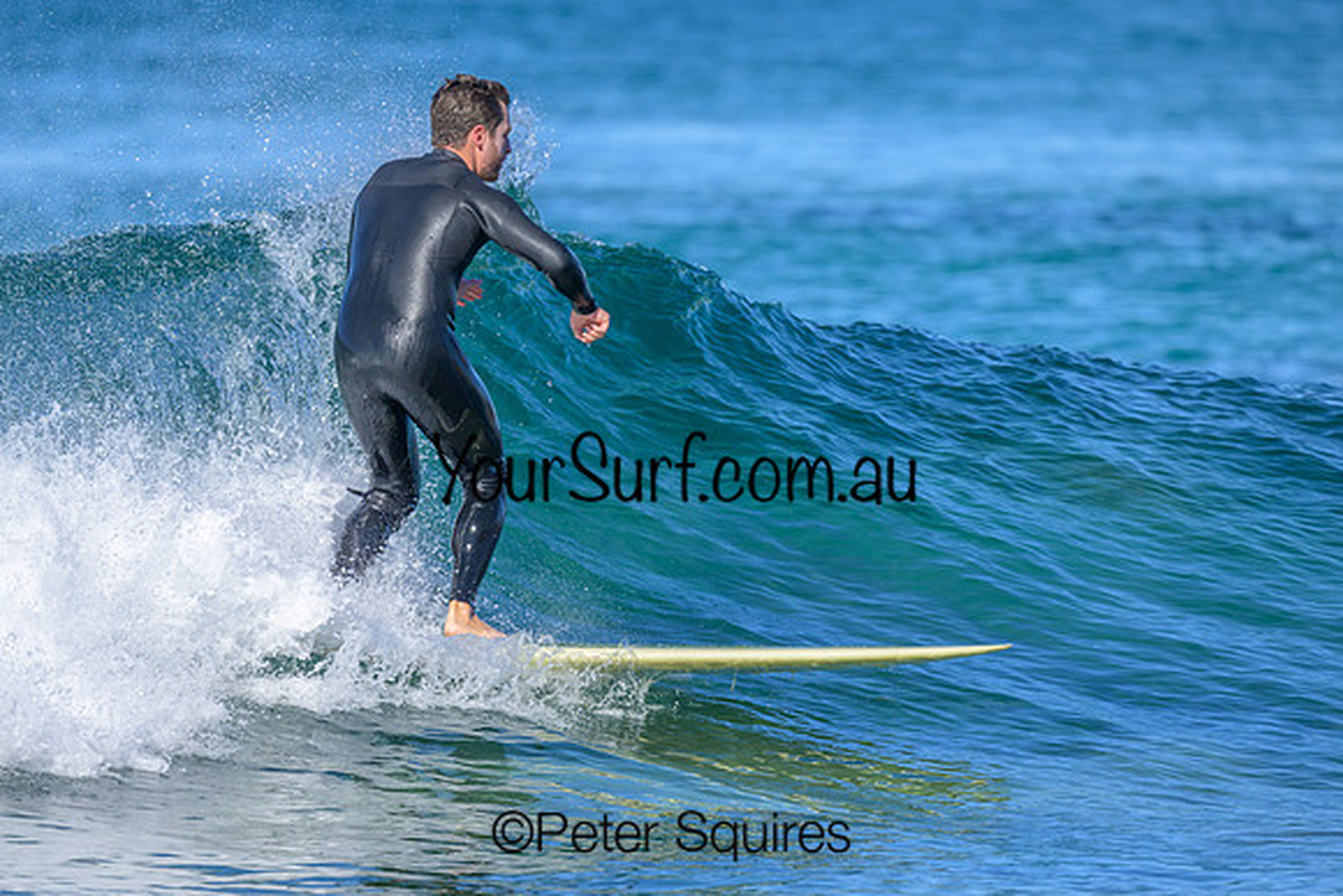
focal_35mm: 891
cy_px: 472
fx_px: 33245
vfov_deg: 1.5
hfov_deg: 2.3
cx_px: 595
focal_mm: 800
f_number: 6.3
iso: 450
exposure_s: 1/2000
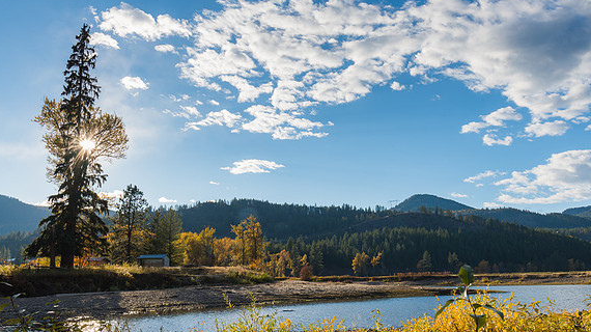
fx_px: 501
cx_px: 294
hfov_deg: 61.0
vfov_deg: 36.6
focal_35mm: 32
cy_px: 177
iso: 64
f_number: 16
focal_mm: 30
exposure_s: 1/40
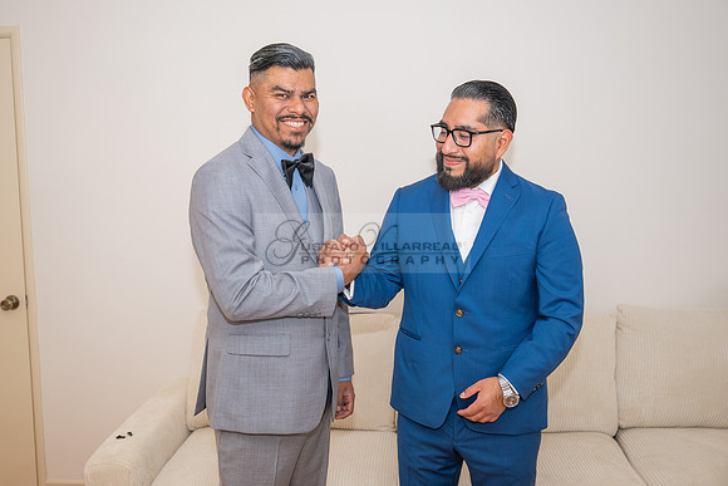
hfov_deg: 53.3
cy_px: 236
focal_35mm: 36
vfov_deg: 37.0
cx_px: 344
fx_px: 725
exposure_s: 1/160
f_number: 3.5
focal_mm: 34
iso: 400
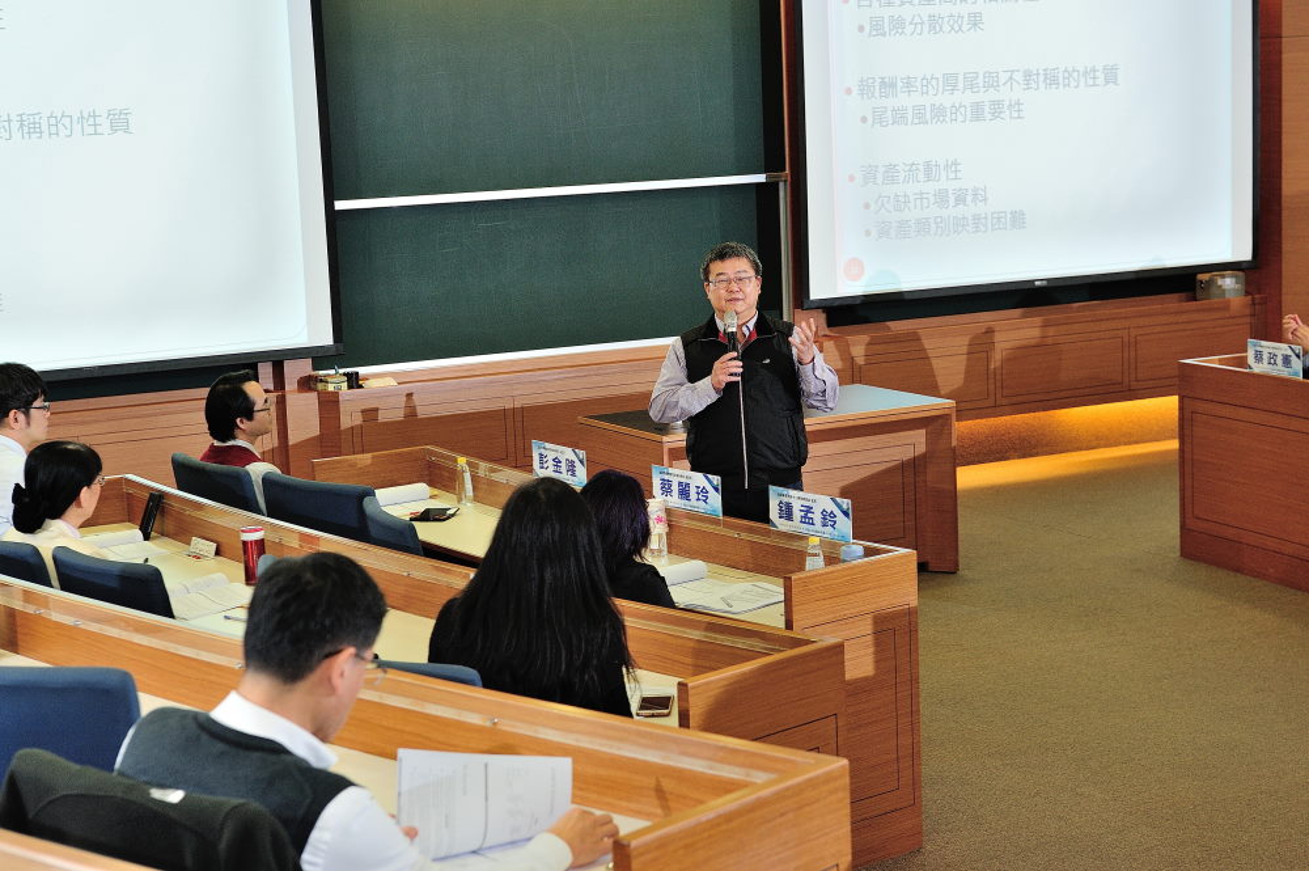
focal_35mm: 70
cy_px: 436
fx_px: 2543
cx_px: 654
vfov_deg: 19.4
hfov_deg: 28.9
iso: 1600
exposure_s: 1/80
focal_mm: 70
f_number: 6.3
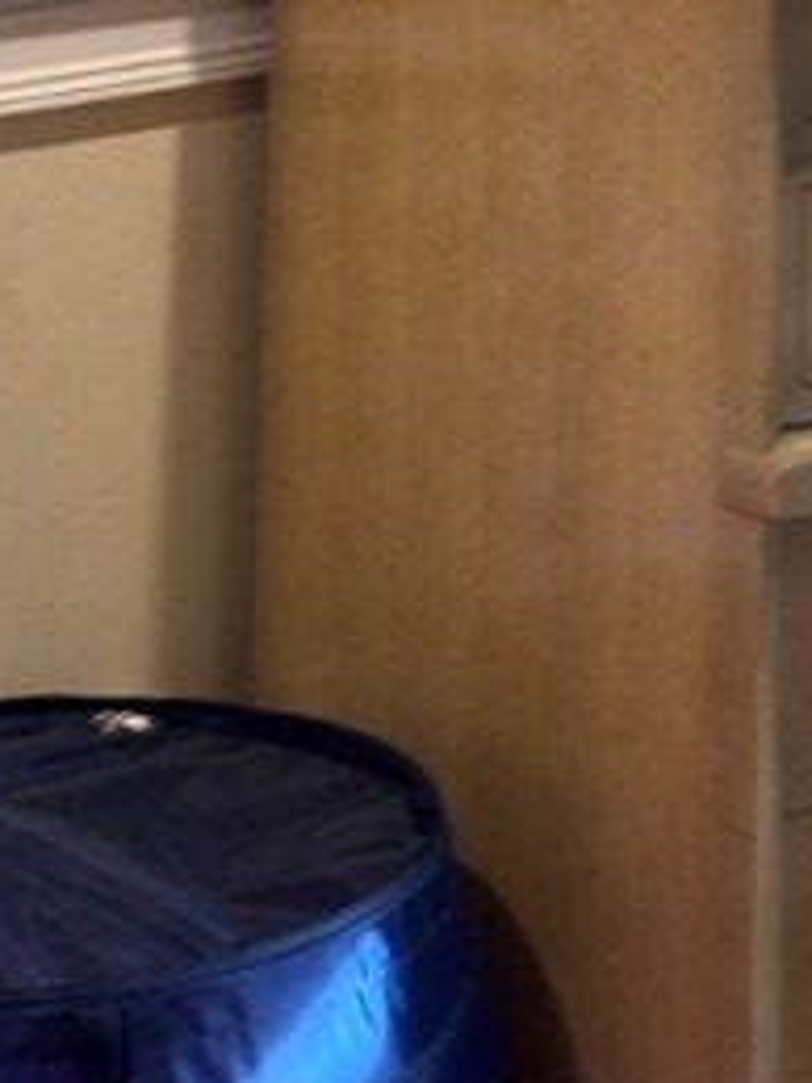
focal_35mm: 154
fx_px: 4821
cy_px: -134
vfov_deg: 12.6
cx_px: 557
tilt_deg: -8.4
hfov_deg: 9.6
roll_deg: -0.7
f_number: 1.6
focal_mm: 5.96
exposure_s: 1/40
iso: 100
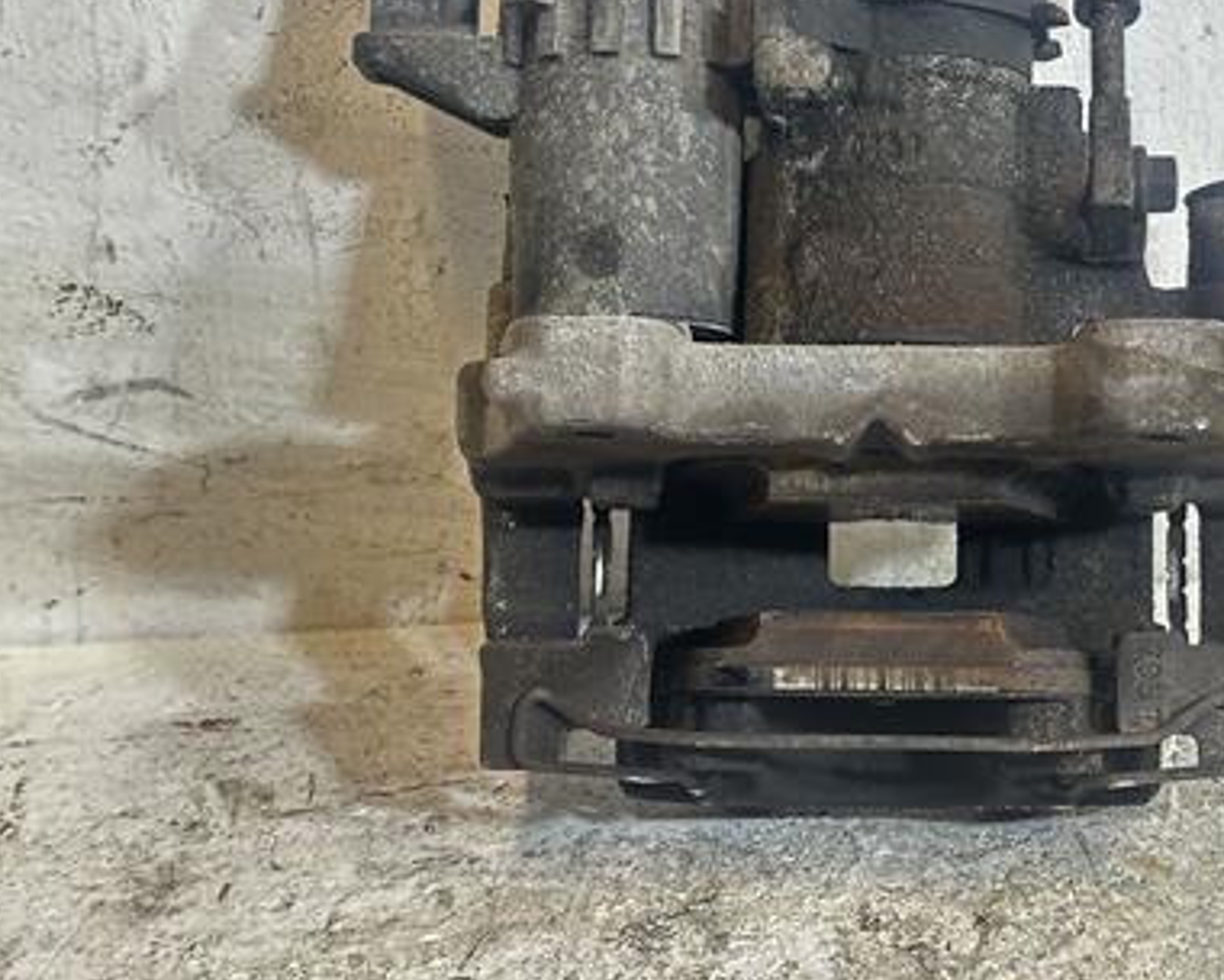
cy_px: 342
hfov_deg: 23.9
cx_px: 902
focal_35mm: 79
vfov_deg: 19.4
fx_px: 2862
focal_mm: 6.86
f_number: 1.78
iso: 200
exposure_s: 1/50
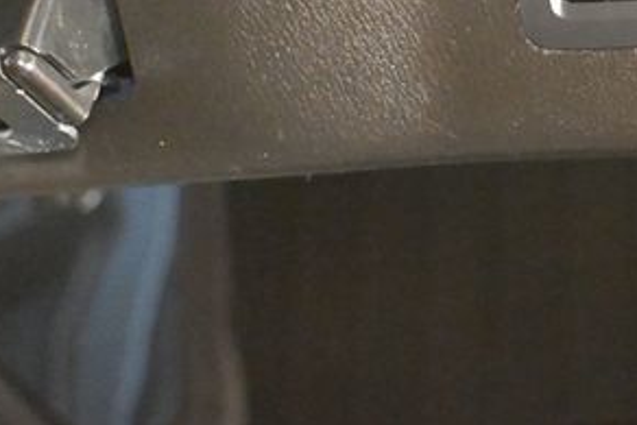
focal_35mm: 82
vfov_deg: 16.2
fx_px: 1453
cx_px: 613
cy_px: -28
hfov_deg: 23.8
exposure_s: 1/50
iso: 12800
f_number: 4.2
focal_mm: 25
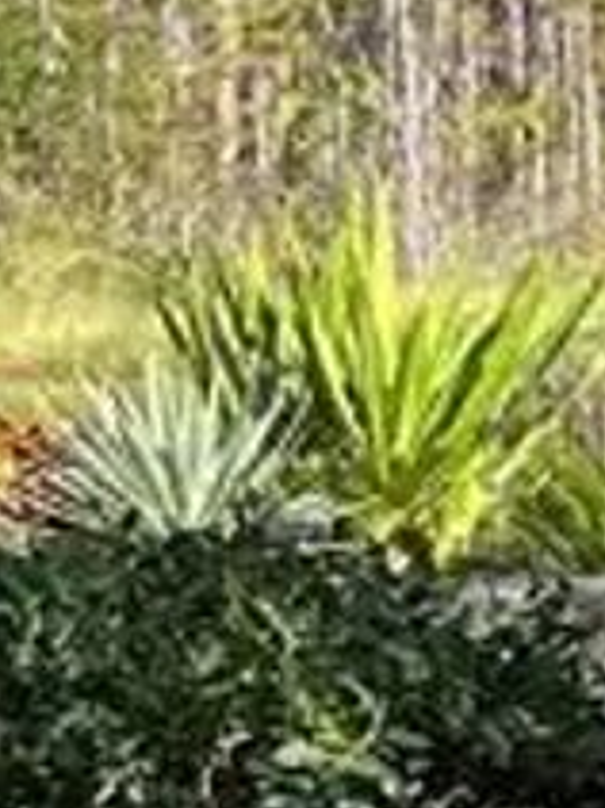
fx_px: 3919
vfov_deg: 11.8
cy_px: 465
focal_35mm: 168
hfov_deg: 7.5
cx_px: 1938
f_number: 1.5
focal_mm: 5.7
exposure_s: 1/1808
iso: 50
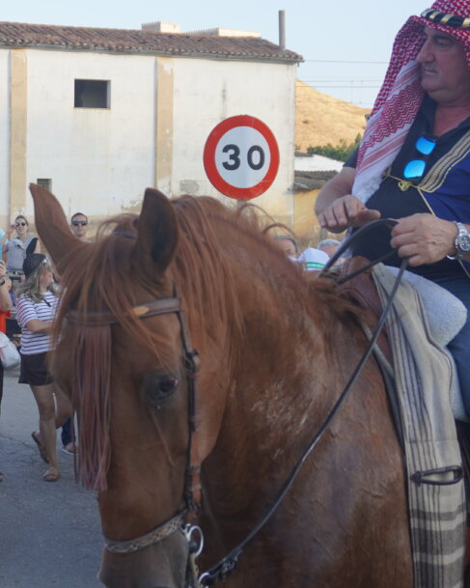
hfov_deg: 21.0
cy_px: 255
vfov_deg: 26.7
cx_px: 31
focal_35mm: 71
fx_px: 1235
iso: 100
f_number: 4.5
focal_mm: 24
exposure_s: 1/200
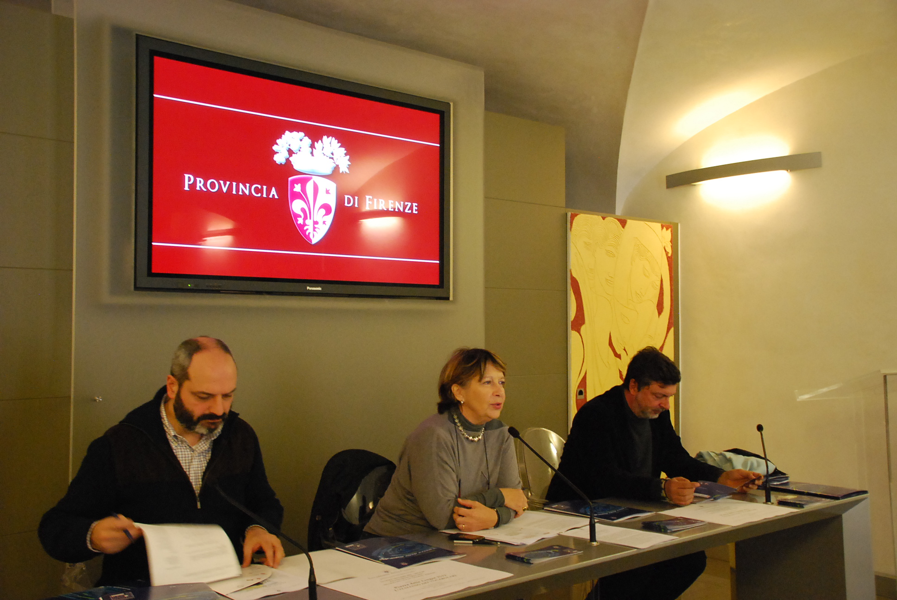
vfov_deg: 34.3
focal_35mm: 39
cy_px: 300
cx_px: 448
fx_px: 973
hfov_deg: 49.5
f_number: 4
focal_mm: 26
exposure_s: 1/25
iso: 1600
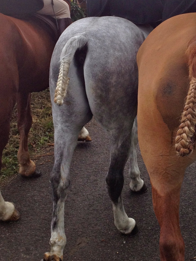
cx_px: 113
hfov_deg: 17.6
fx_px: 634
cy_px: 108
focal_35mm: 84
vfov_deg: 23.3
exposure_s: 1/497
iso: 50
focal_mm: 4.28
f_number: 2.4
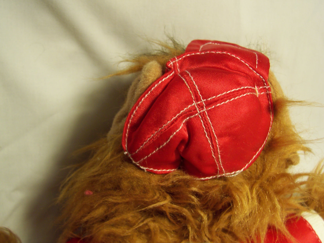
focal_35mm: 37
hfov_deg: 50.1
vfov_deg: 38.7
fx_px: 346
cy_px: 122
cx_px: 162
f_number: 2.8
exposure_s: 1/90
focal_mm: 5.6
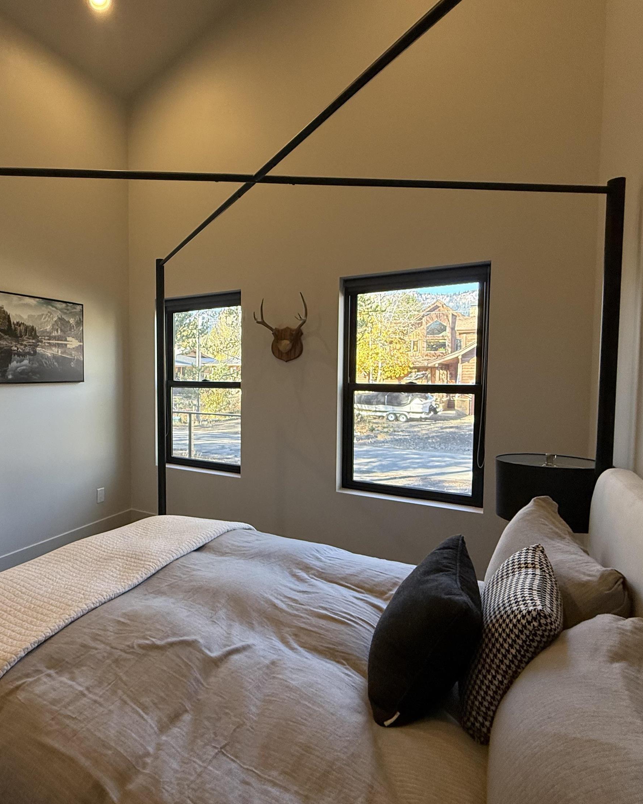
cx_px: 220
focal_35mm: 19
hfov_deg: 69.1
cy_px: 396
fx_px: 452
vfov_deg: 83.3
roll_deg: -0.3
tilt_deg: -2.3
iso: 200
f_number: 2.2
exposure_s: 1/120
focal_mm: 2.22
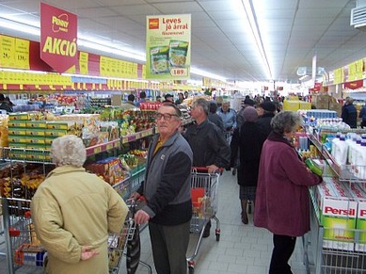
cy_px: 138
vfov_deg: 40.6
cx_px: 185
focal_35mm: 35
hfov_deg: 52.7
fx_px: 370
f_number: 2.7
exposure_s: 1/30
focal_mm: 5.6
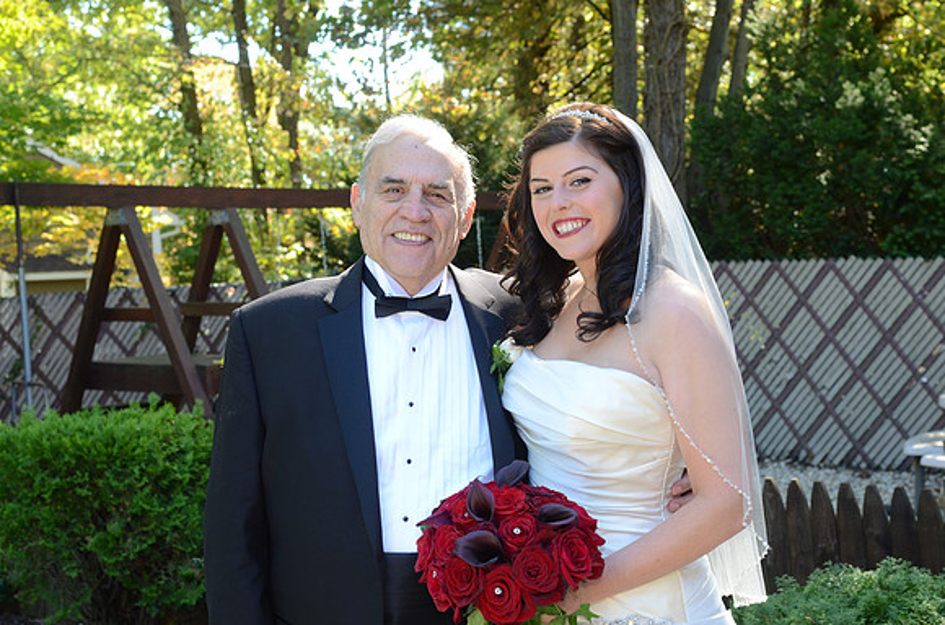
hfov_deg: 35.1
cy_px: 312
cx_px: 472
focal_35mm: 57
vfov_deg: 23.7
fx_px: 1493
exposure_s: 1/100
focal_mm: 38
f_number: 6.3
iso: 500
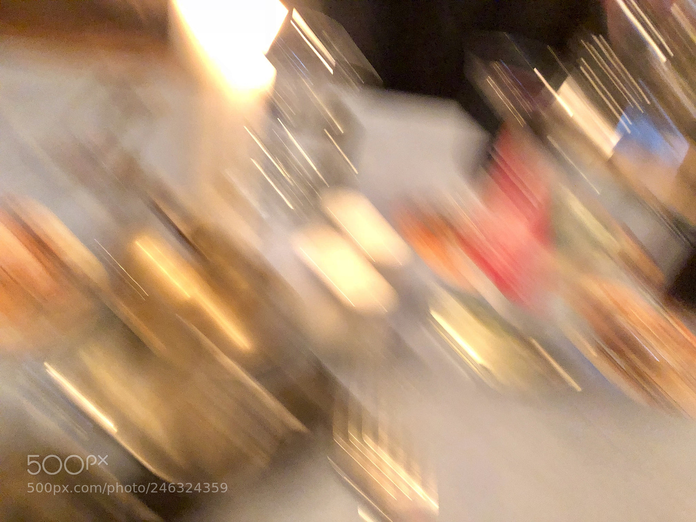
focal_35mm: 28
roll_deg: -16.1
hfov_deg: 63.4
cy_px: 261
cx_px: 348
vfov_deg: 49.7
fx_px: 563
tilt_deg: -30.3
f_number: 1.8
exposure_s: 1/25
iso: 640
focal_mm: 3.99
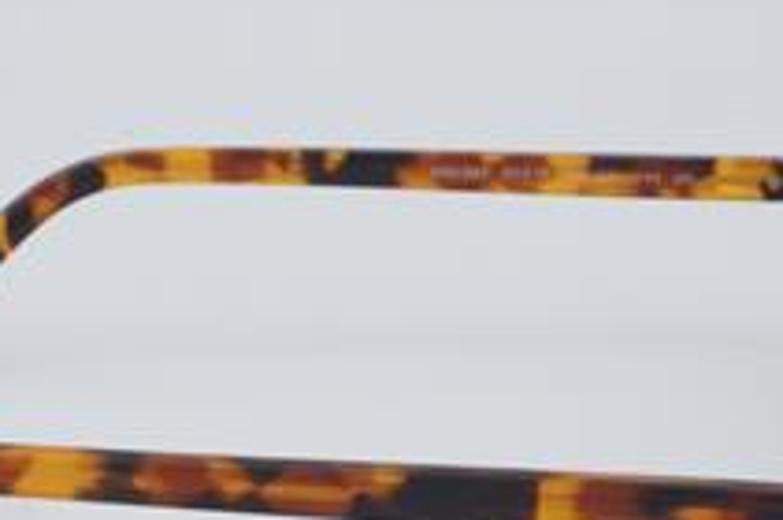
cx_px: 401
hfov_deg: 14.5
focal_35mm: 142
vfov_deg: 9.6
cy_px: 412
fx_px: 3084
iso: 100
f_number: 32
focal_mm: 50
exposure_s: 1/3
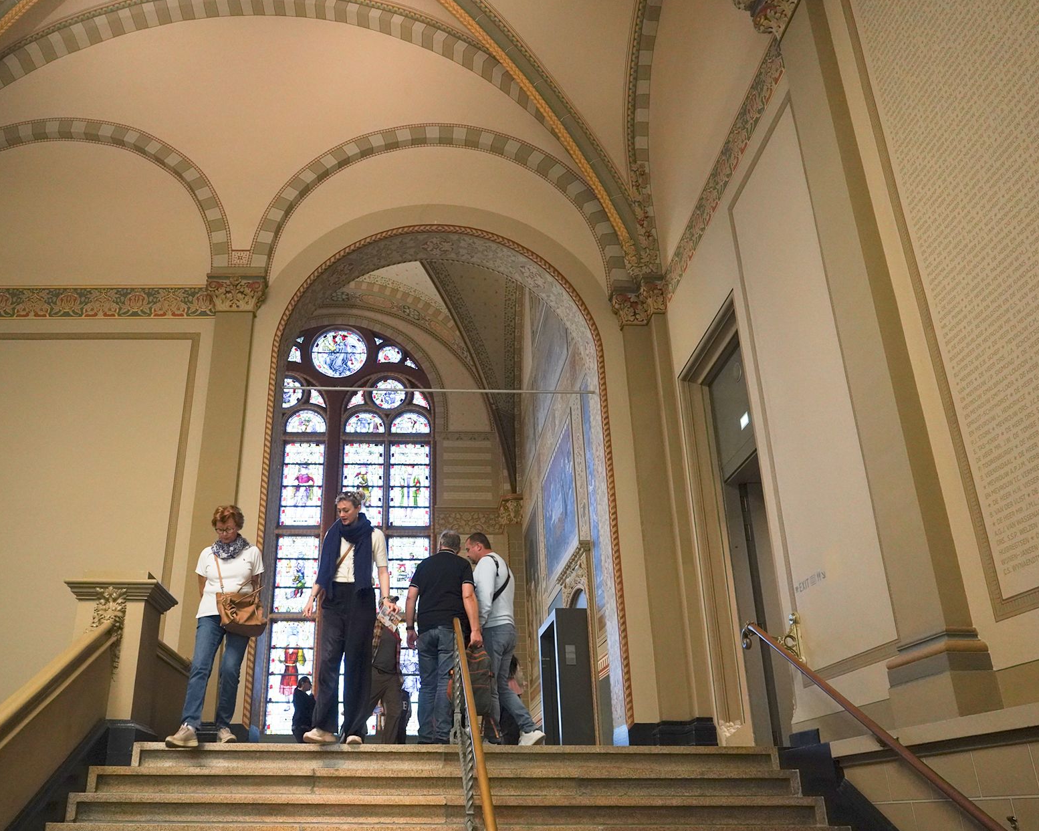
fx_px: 892
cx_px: 431
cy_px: 433
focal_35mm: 29
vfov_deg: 50.0
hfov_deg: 60.1
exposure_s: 1/80
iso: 3200
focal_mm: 24
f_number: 4.5
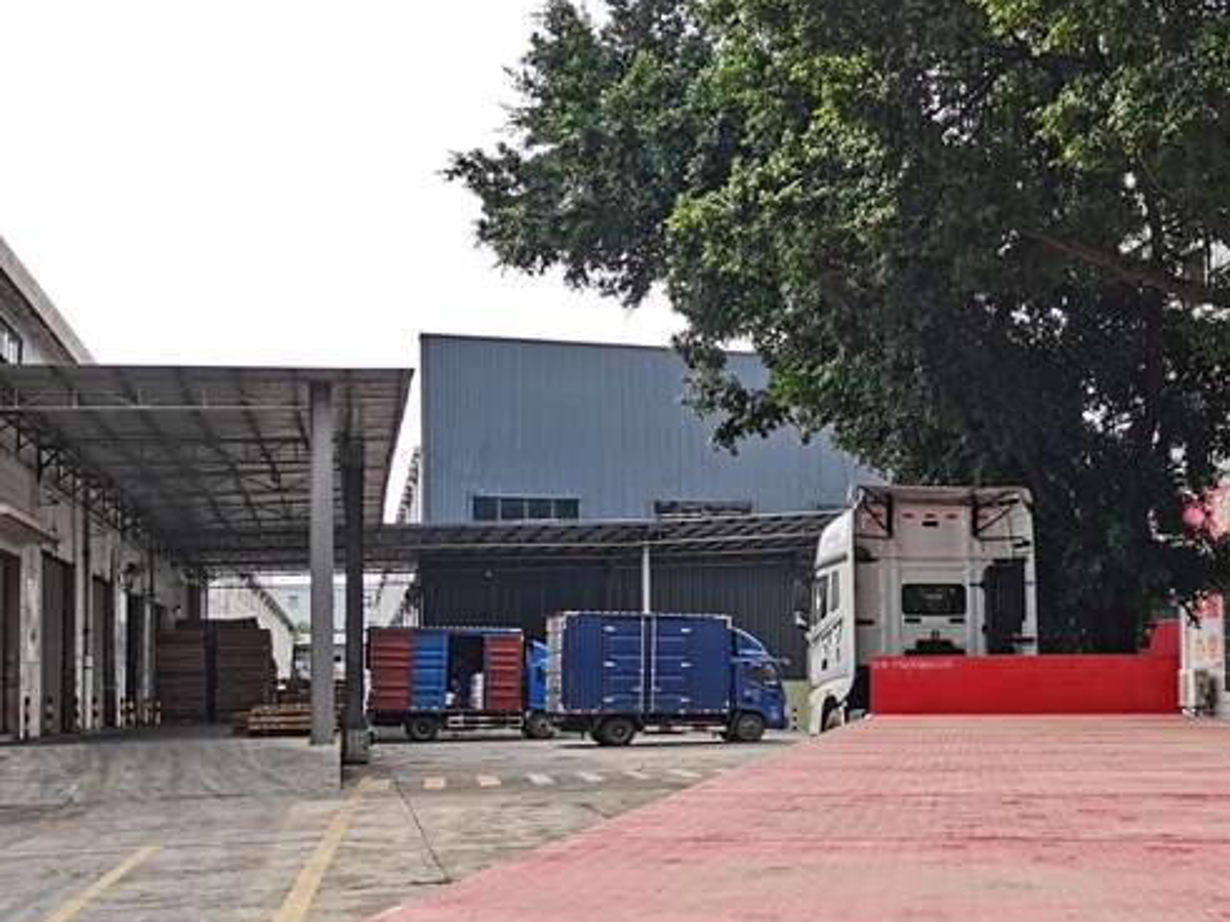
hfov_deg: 41.7
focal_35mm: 44
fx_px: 1563
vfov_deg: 32.6
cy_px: 619
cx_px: 922
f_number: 1.9
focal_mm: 4.94
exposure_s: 1/574
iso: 50
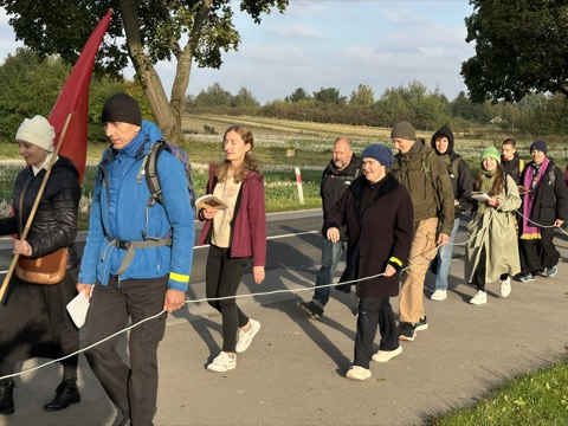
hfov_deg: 39.7
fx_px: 788
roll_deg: -0.9
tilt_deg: -8.0
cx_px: 284
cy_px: 213
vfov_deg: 30.3
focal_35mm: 48
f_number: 1.78
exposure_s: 1/1848
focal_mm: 6.86
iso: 64
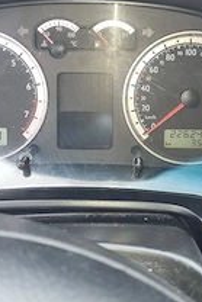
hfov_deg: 26.0
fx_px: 437
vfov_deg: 37.9
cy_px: 110
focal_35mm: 52
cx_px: 116
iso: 100
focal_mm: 5.4
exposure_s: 1/100
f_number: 1.8
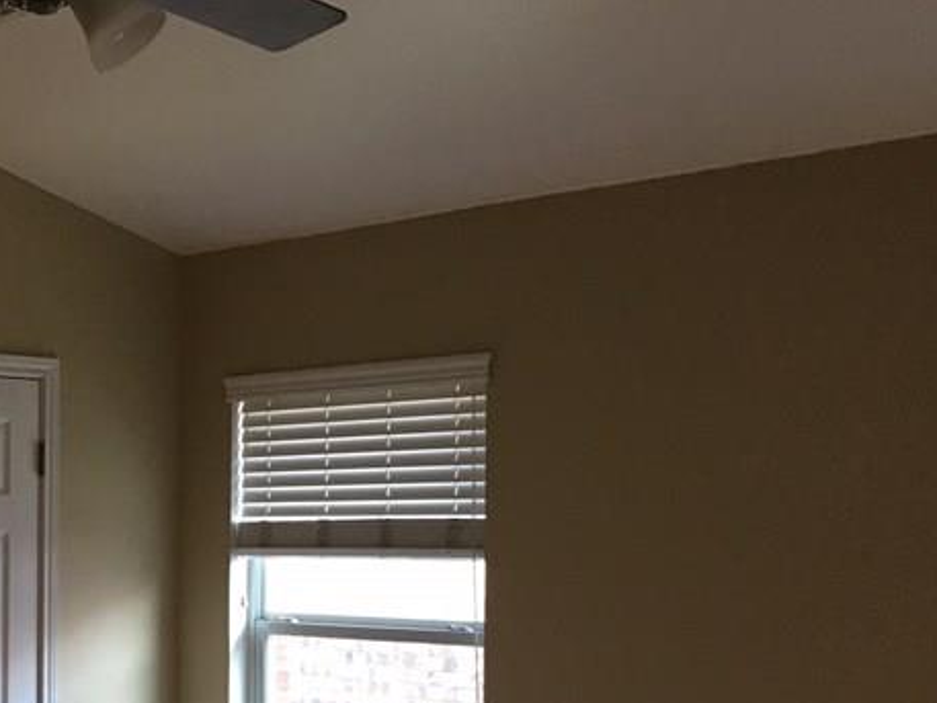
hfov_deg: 28.2
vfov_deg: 22.3
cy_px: 553
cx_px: 25
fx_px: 1760
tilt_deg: -0.6
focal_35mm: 65
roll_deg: -0.8
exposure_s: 1/30
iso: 40
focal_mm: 4.15
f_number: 2.2
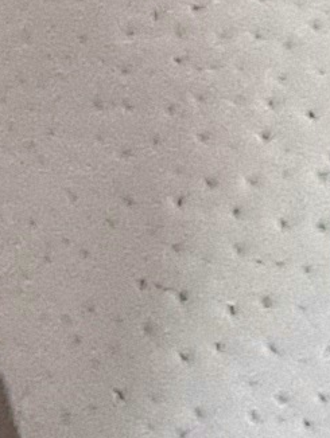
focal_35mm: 248
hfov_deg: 5.3
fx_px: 3148
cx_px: -975
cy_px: 240
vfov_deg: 8.0
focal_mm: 2.61
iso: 500
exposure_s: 1/25
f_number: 2
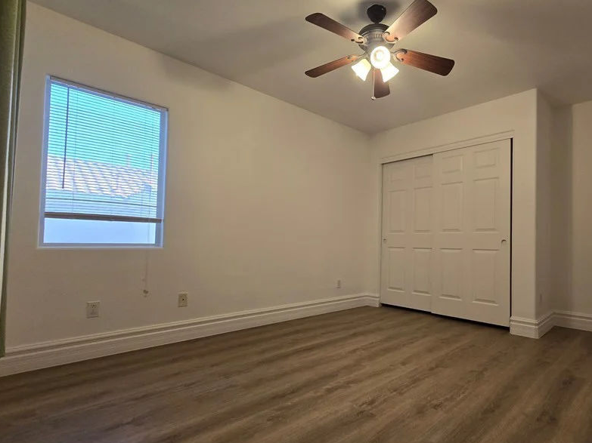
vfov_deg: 74.6
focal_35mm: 17
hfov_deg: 89.8
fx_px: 291
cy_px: 235
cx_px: 358
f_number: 2.2
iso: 160
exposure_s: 1/60
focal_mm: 2.2
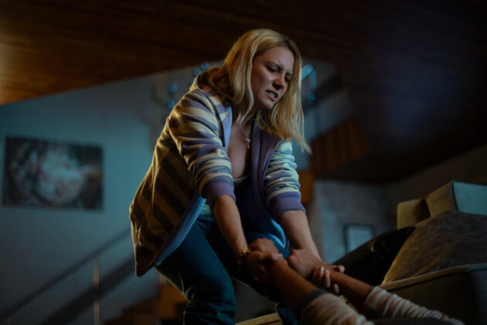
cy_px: 162
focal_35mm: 50
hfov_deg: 39.6
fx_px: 676
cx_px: 244
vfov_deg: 27.0
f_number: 1.4
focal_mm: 50
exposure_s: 1/160
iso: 5000
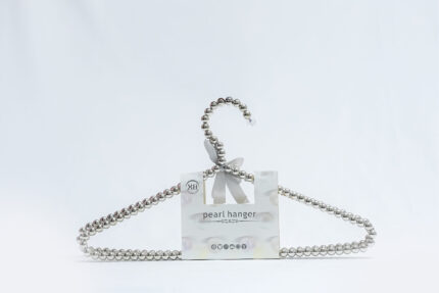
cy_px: 146
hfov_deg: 28.1
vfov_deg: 18.9
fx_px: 878
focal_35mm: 72
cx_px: 220
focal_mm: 48
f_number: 11
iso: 3200
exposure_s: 1/125
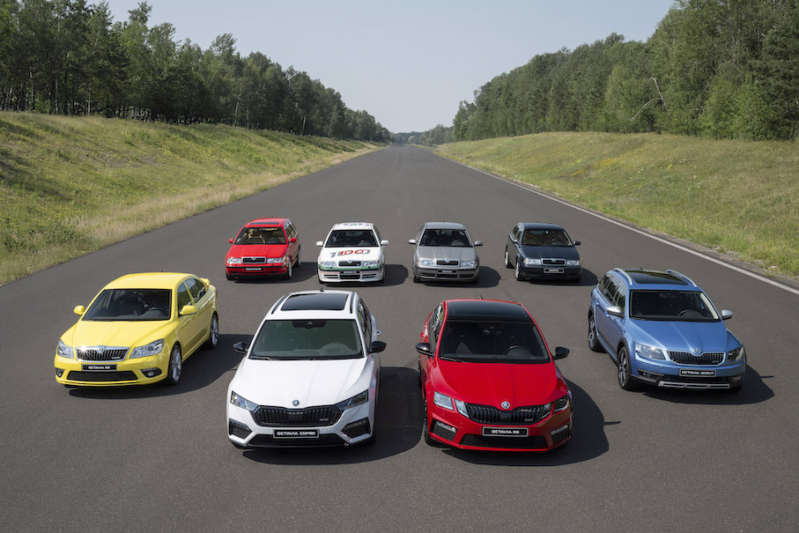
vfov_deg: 32.6
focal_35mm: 41
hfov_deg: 47.4
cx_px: 400
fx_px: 910
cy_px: 266
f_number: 20
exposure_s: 1/40
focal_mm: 41
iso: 200
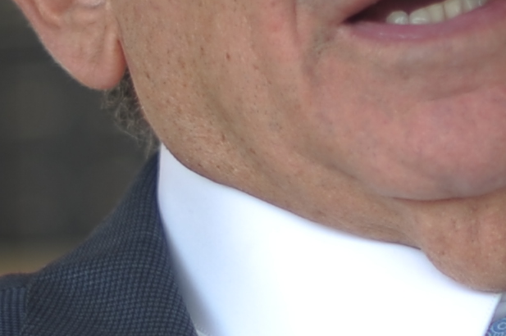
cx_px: 600
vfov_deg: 4.0
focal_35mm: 345
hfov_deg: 5.9
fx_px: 4844
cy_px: 246
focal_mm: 50
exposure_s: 1/400
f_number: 1.4
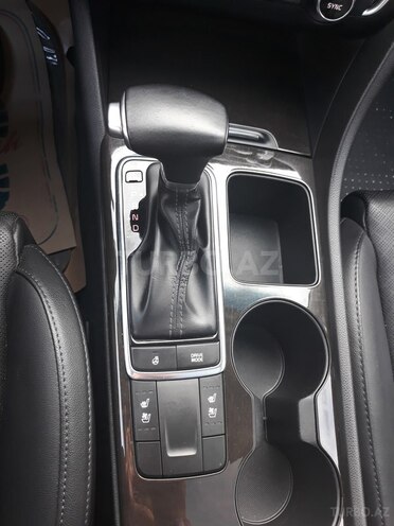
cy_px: 263
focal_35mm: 27
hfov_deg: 51.4
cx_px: 197
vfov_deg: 65.3
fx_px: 410
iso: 80
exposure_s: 1/50
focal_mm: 3.71
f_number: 1.7
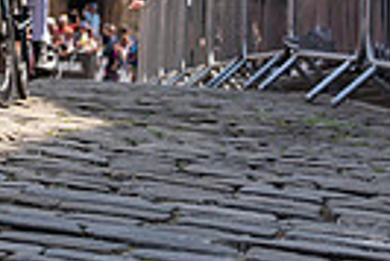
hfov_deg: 9.1
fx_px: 2310
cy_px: -220
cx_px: -396
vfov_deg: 6.3
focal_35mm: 213
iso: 160
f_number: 3.5
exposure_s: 1/2500
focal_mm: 38
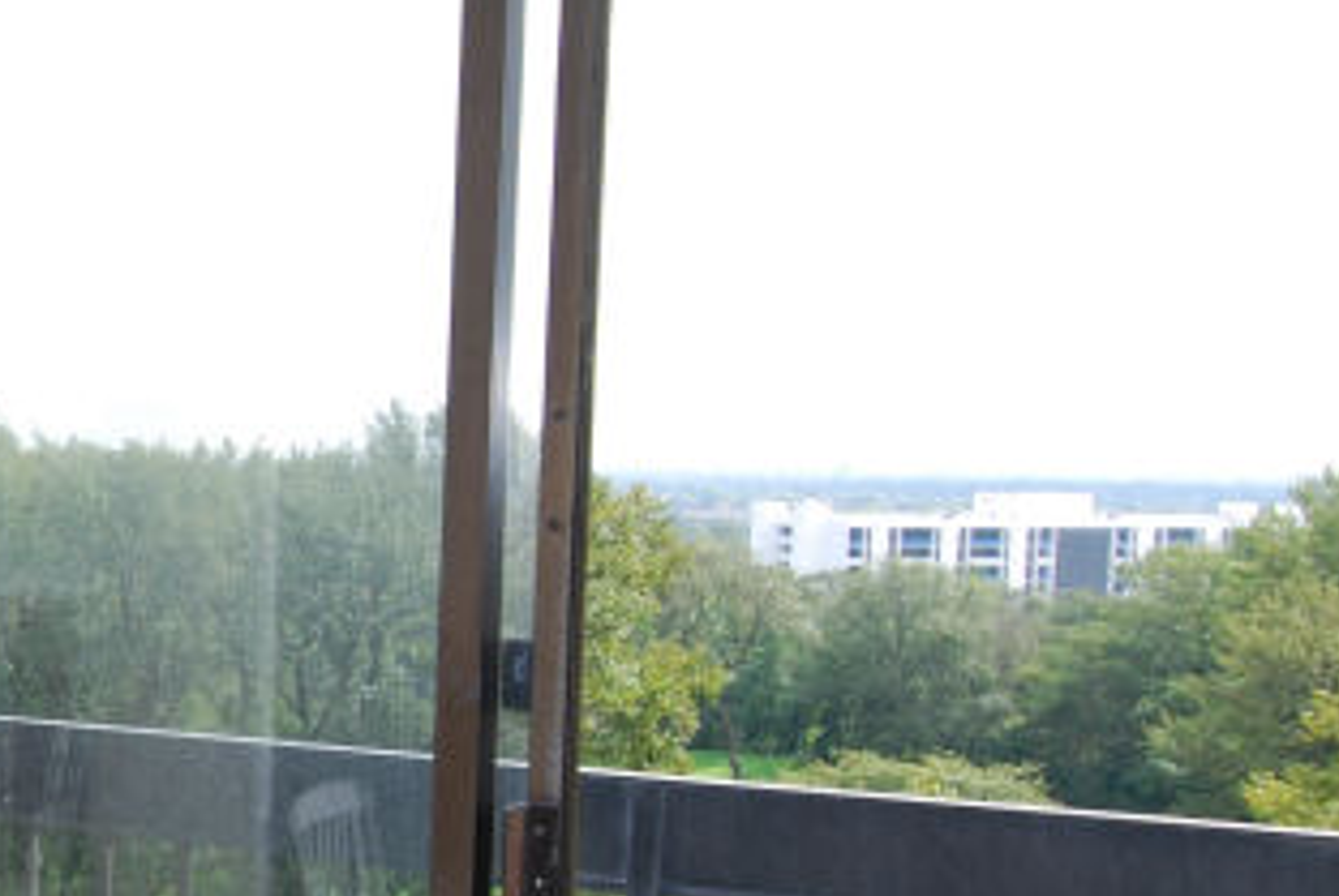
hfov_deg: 30.7
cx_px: -94
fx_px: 2198
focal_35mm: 59
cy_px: 727
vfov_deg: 22.7
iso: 100
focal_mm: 12
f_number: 6.3
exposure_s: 1/160
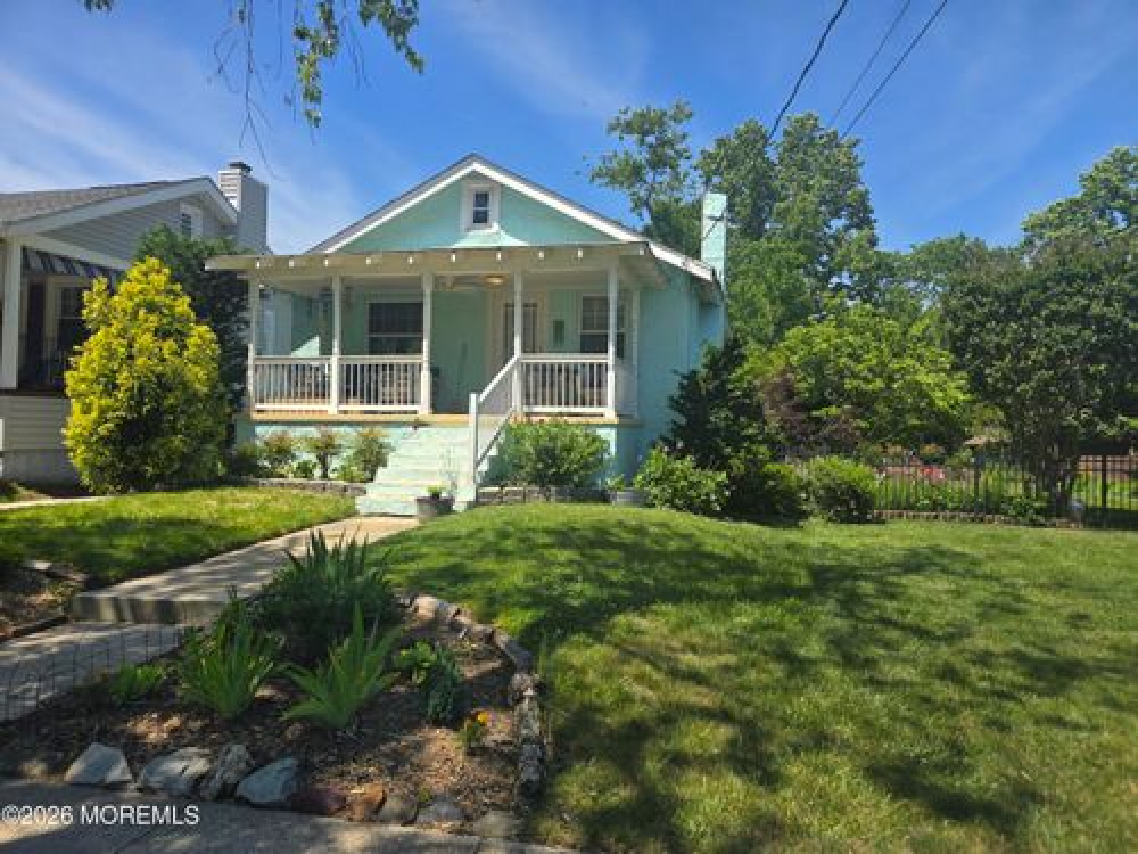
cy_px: 427
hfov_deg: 73.9
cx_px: 569
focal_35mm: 23
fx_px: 756
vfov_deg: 58.9
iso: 12
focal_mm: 6.3
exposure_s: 1/609
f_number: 1.7
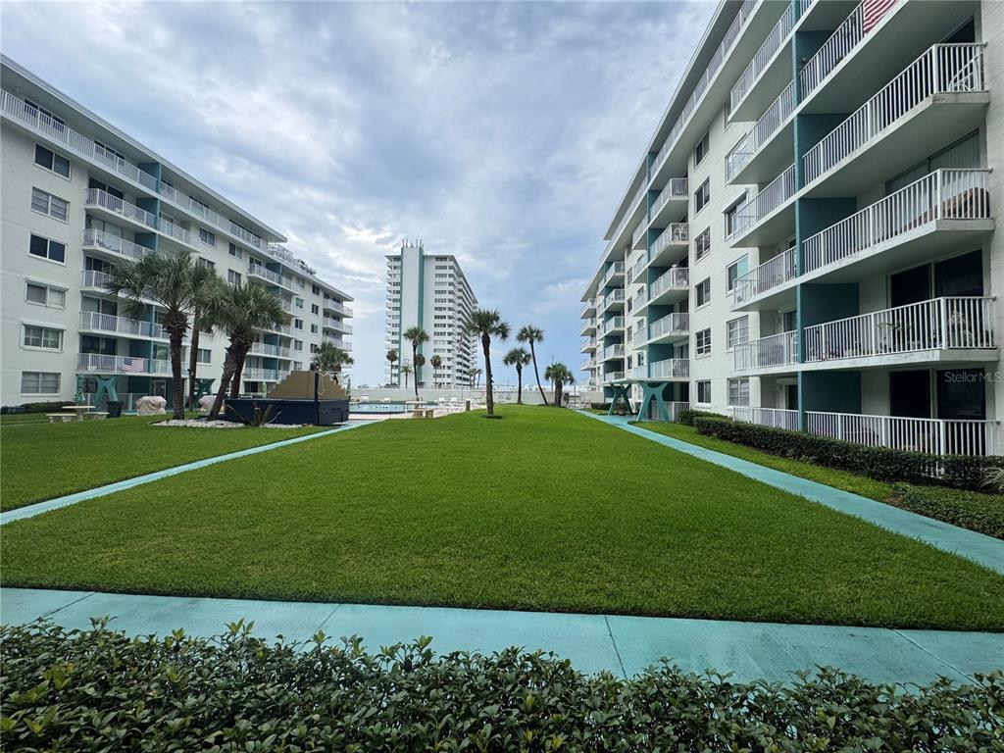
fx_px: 406
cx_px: 502
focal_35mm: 14
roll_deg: -0.7
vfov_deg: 85.7
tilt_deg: +1.9
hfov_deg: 102.1
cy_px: 376
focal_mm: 2.22
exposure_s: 1/1277
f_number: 2.2
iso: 50
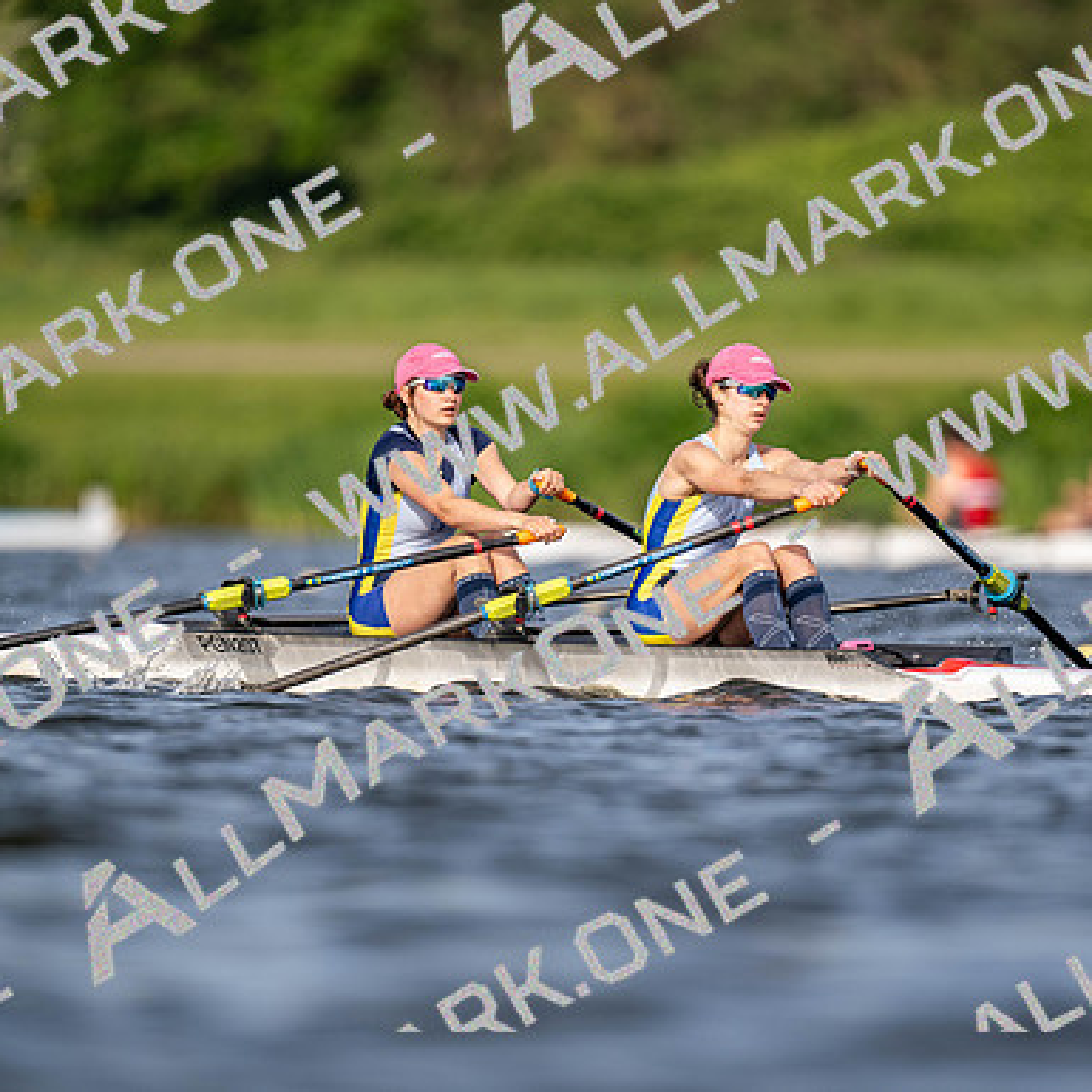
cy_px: 546
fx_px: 27446
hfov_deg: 2.3
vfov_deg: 2.3
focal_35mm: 769
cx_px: 658
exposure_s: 1/2500
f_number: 4
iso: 250
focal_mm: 600
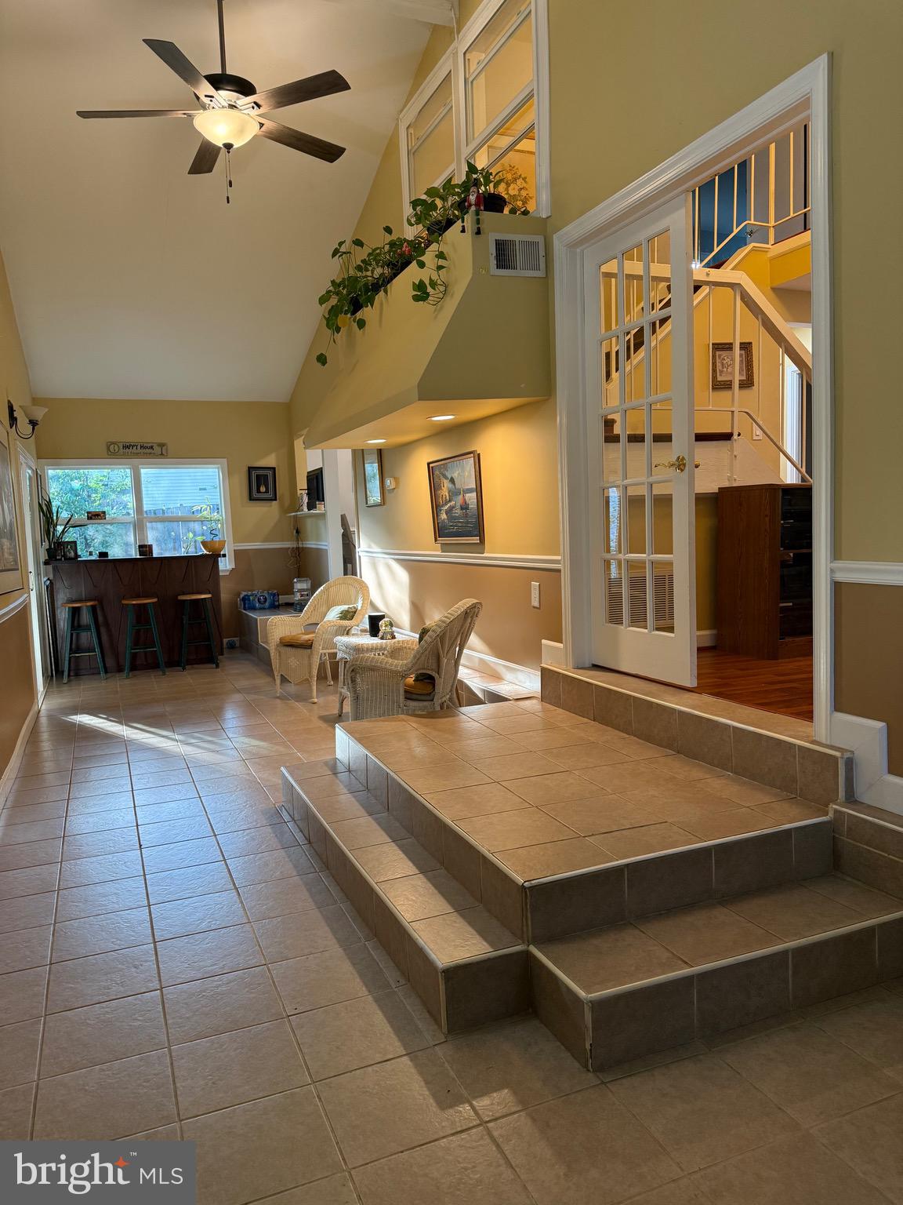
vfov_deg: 71.6
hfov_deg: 56.8
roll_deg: +2.8
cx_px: 452
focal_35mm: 24
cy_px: 602
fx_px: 835
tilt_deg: -4.2
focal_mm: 6.76
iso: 200
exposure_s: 1/60
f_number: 1.78
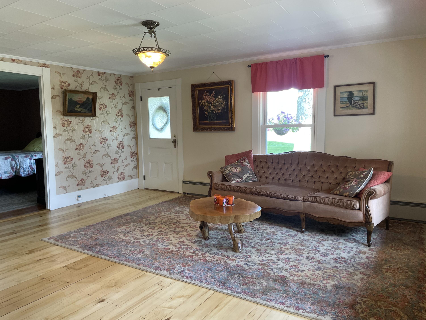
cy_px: 160
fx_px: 320
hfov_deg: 67.3
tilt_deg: -5.6
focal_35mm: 26
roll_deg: +0.9
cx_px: 213
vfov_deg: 53.1
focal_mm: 4.2
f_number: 1.6
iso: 80
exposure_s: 1/60
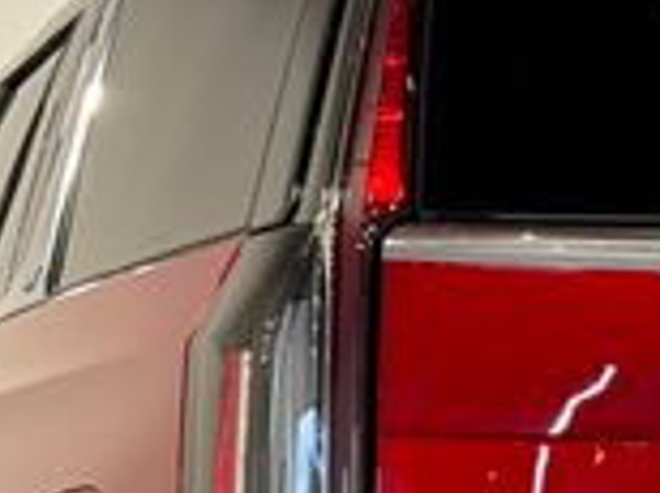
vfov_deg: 7.3
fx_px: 3807
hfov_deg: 9.8
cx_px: 720
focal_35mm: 200
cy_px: 604
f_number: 1.78
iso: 100
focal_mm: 6.76
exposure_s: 1/220
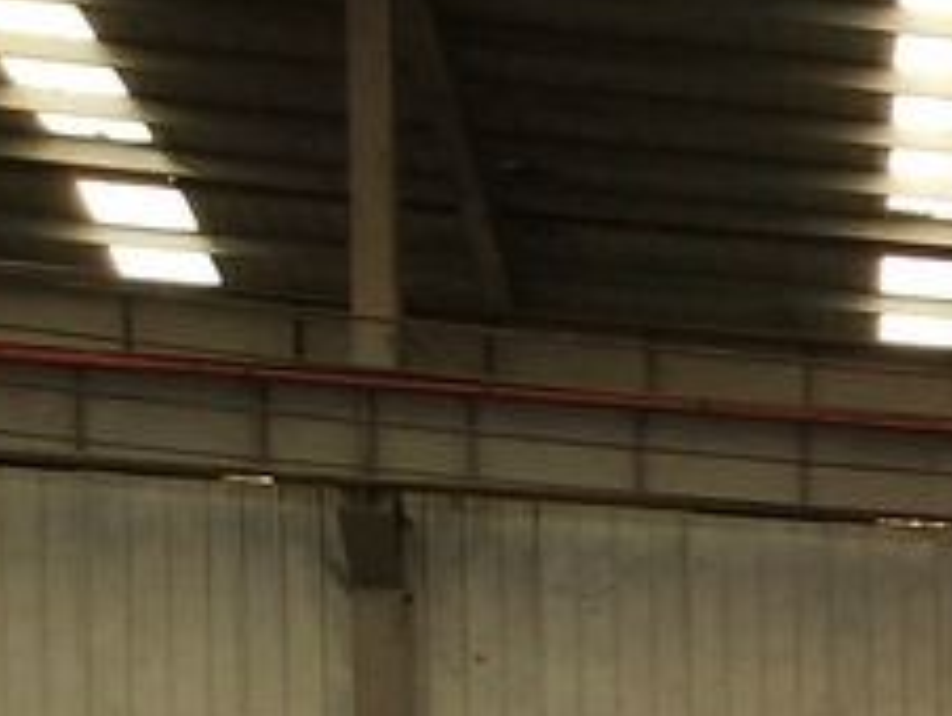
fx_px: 4377
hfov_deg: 10.5
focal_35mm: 159
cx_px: 2334
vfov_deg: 8.8
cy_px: 1440
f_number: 1.8
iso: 255
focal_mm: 3.95
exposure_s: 1/100
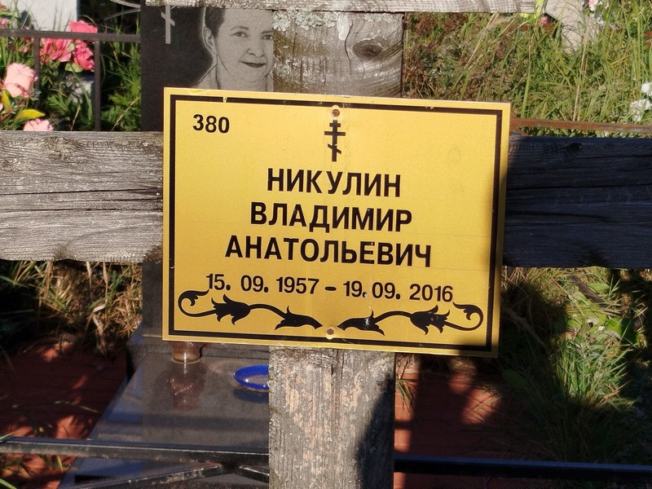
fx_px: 584
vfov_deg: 45.4
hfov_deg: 58.4
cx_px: 326
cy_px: 244
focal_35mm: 31
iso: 50
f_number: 1.7
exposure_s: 1/953
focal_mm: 5.31
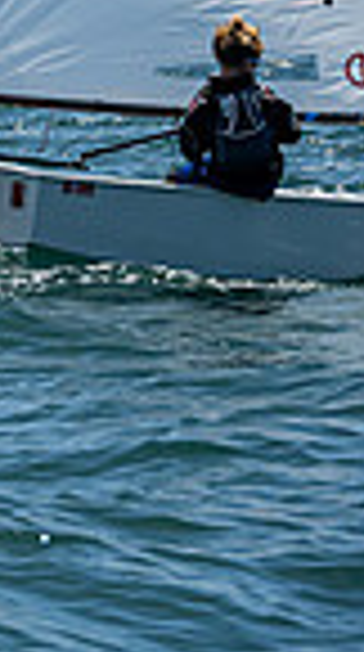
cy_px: -20
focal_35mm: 509
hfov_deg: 2.3
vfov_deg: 4.2
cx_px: -876
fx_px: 8780
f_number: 6.7
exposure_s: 1/2000
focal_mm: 120
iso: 250
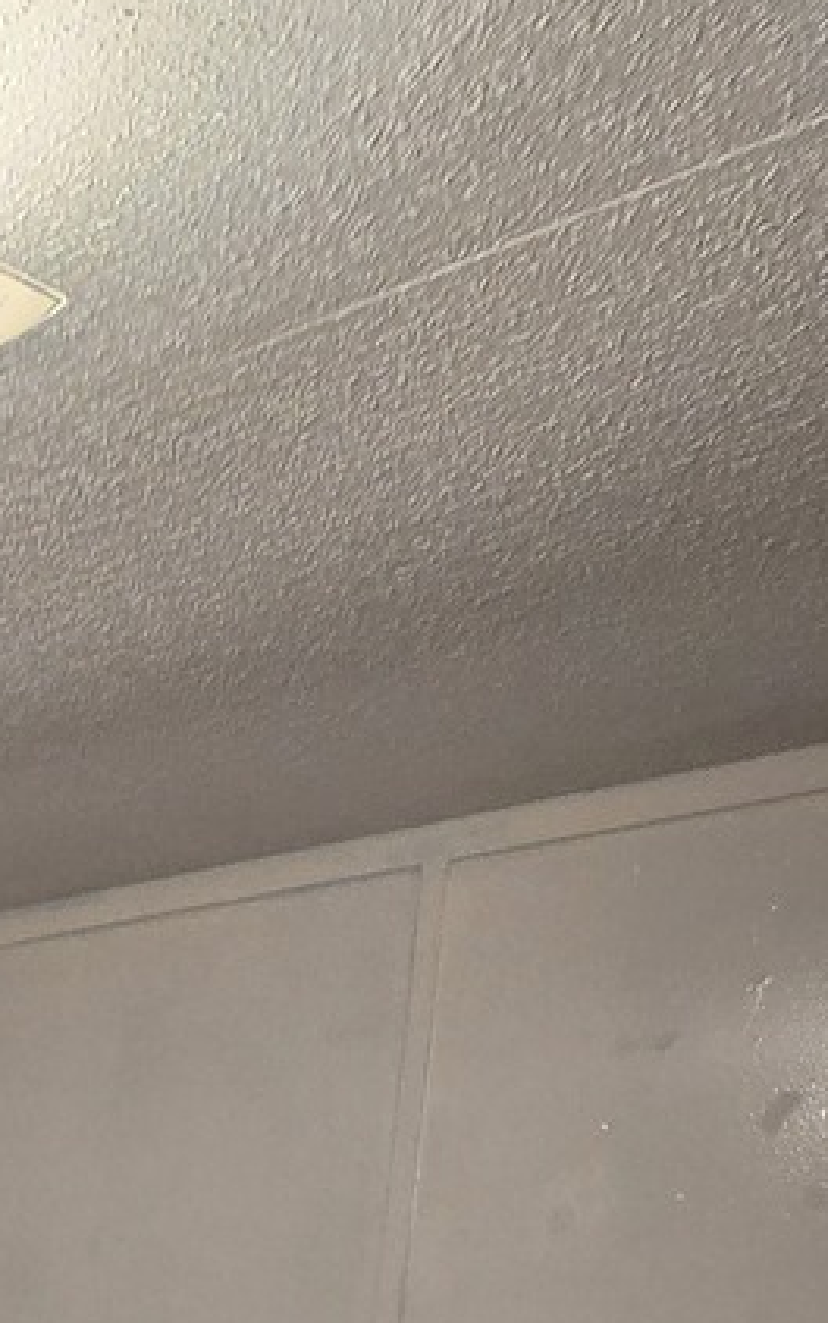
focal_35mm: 47
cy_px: 1740
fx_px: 1696
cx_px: -627
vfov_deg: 31.9
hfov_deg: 20.3
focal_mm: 2.2
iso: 160
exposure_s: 1/60
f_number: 2.2
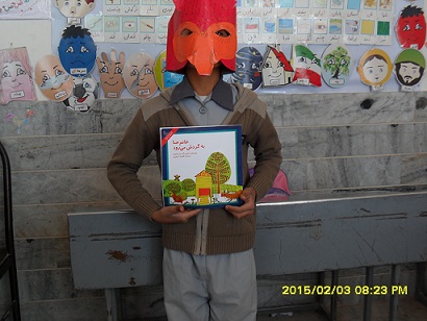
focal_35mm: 45
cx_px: 214
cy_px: 160
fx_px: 555
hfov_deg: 42.1
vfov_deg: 32.2
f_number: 3.5
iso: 80
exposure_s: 1/60
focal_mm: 8.1
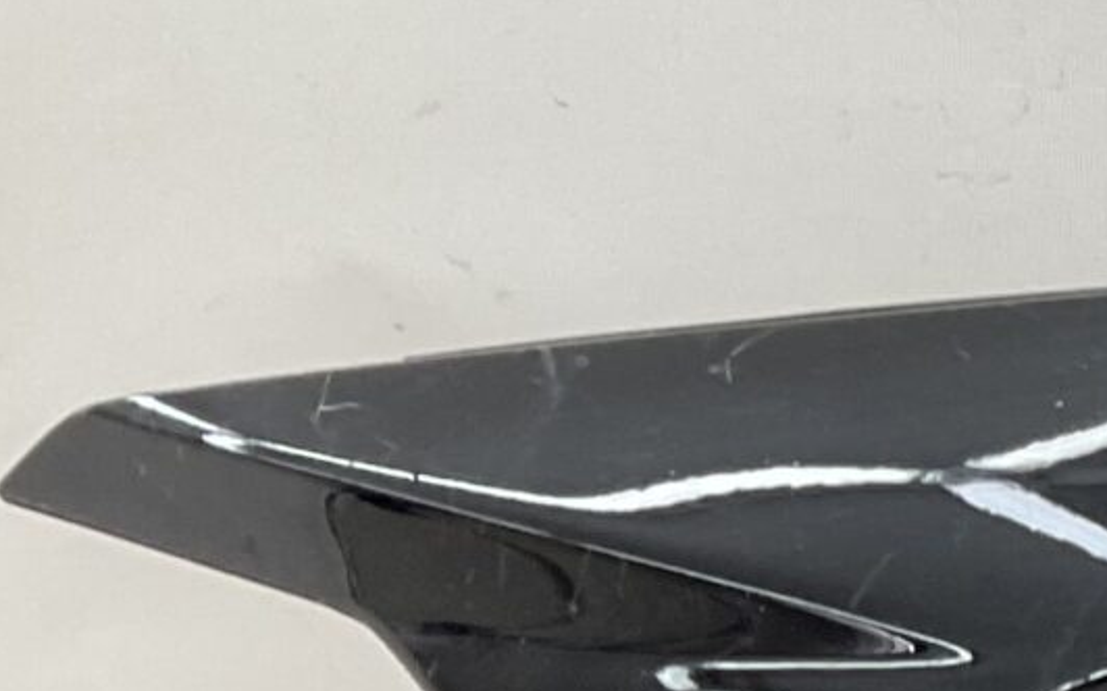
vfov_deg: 8.4
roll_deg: -0.3
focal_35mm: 148
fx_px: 4463
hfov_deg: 12.2
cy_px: 1436
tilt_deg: -26.0
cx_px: 2355
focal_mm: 3
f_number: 1.8
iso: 32
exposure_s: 1/120
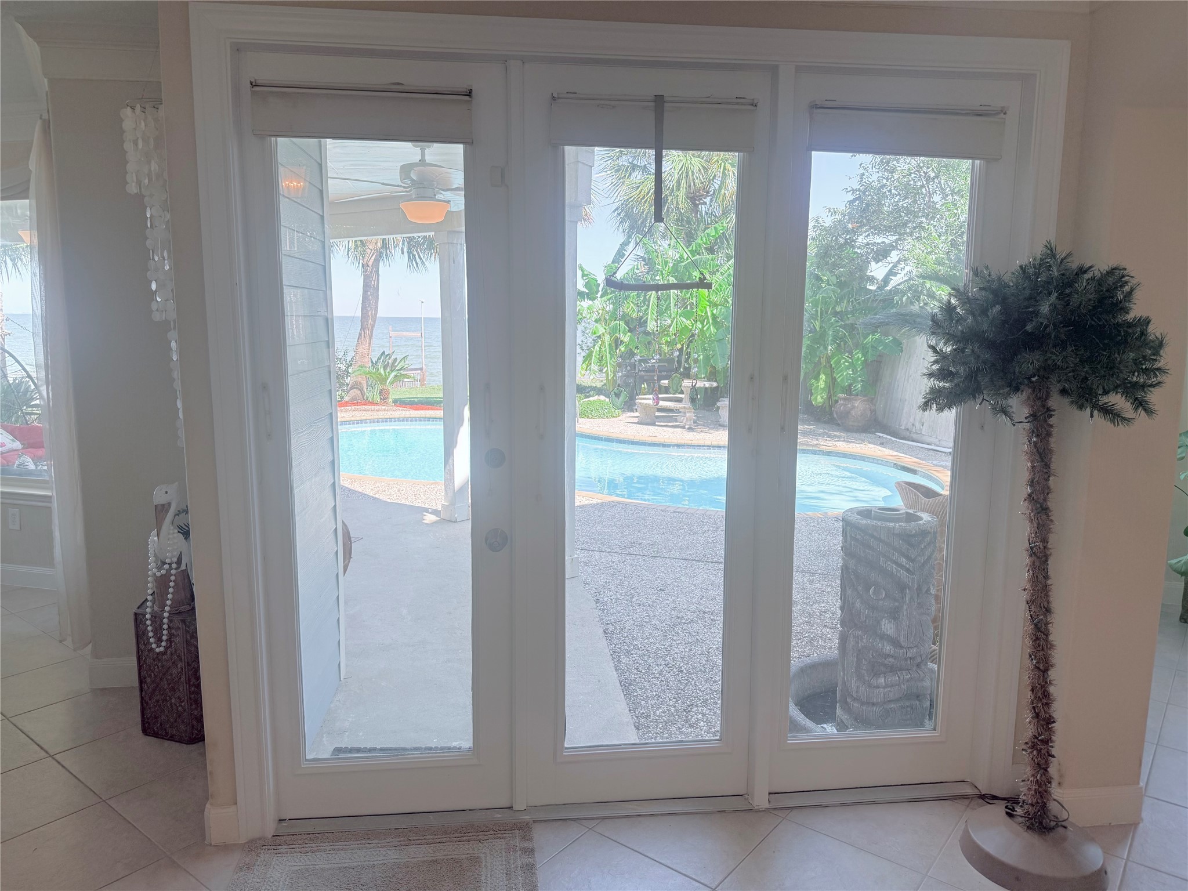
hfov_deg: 71.6
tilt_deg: -7.6
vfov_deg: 56.8
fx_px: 824
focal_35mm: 24
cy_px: 446
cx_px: 594
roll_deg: -0.2
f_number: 1.78
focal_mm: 6.76
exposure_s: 1/602
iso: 100
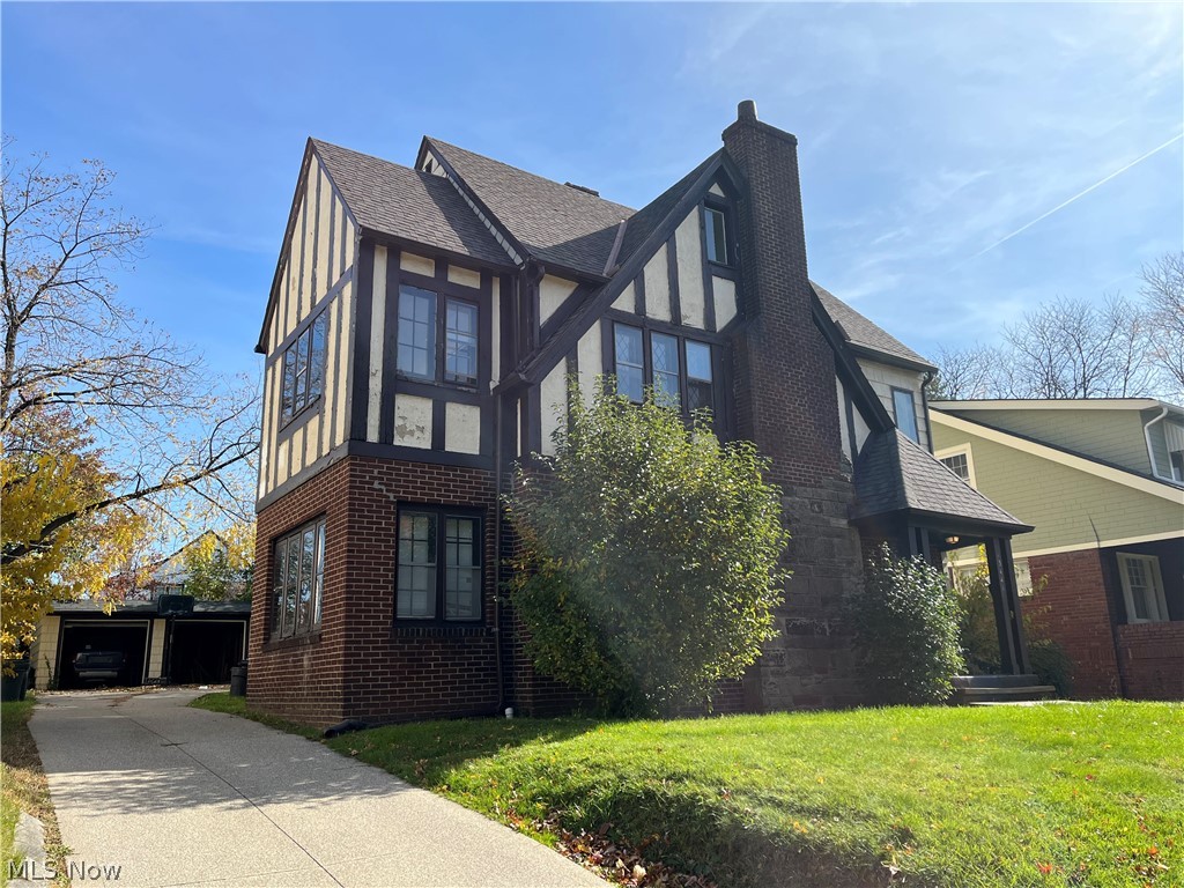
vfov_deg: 53.1
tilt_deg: +13.1
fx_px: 889
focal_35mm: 26
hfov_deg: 67.3
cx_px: 592
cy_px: 444
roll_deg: +2.3
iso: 50
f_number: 1.6
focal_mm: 5.1
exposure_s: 1/2825
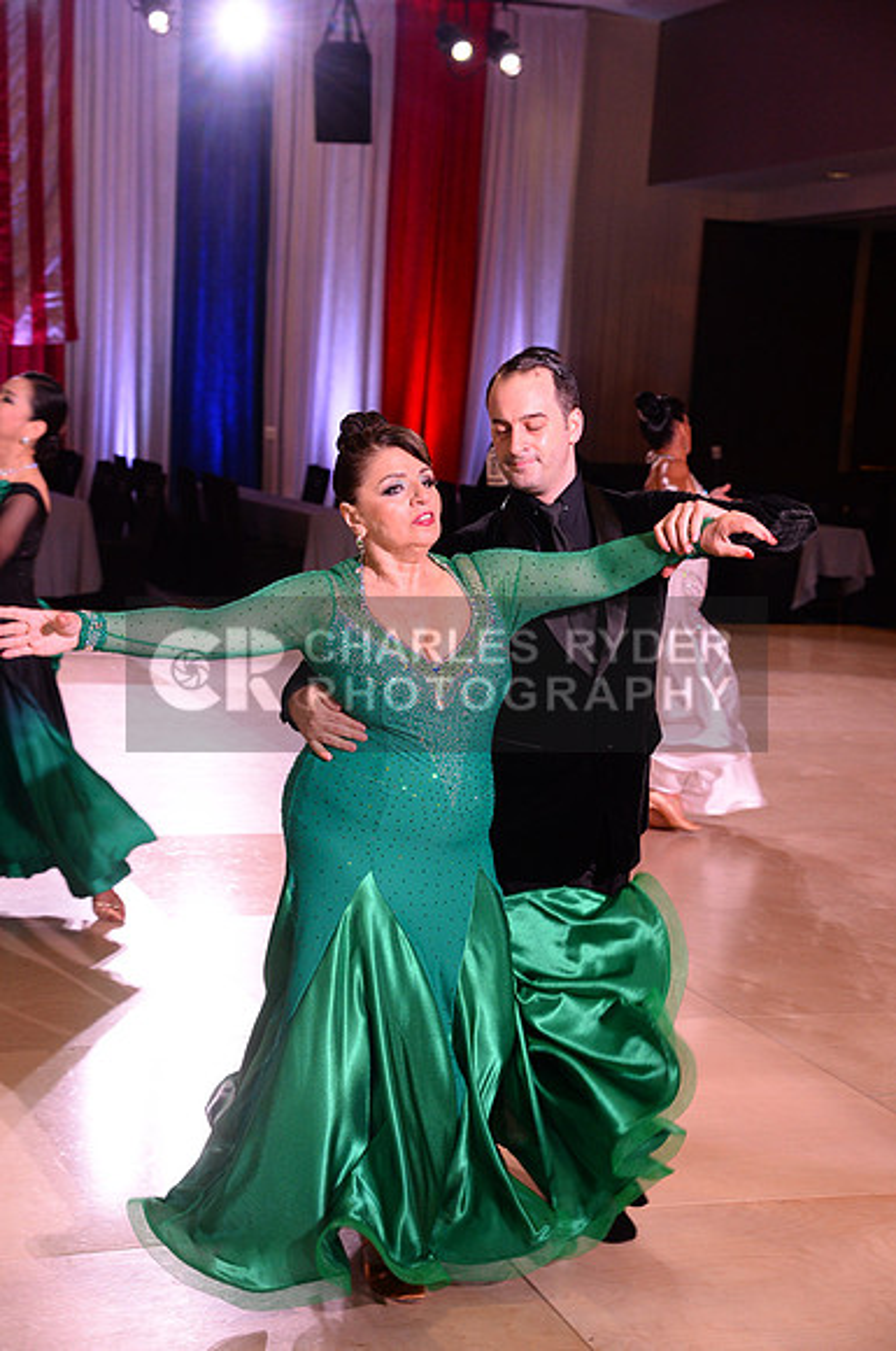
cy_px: 676
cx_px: 448
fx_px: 2434
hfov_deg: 20.9
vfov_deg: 31.0
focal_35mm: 65
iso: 2500
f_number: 6.3
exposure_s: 1/250
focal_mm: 65
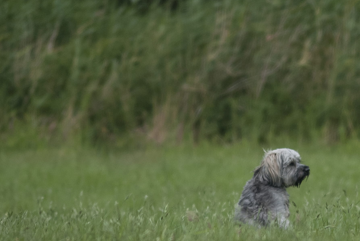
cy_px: 225
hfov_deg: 2.6
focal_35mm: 781
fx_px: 7819
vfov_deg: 1.8
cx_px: 274
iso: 400
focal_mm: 240
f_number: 5.6
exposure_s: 1/800
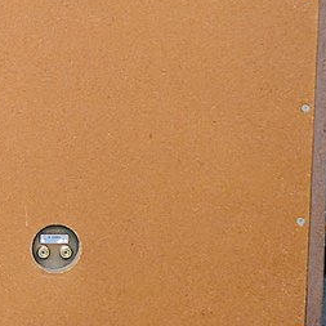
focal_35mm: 168
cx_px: -222
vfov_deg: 10.4
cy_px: 58
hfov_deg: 10.0
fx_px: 1790
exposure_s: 1/20
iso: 200
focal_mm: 9
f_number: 4.1
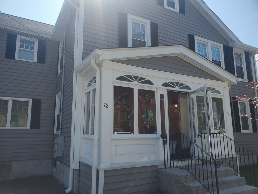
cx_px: 129
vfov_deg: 53.1
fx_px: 194
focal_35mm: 26
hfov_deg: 67.3
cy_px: 97
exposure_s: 1/1411
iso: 50
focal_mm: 4.3
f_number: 2.4
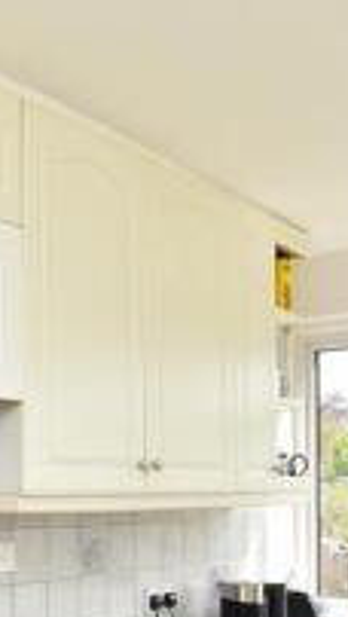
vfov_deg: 39.0
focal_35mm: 51
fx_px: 835
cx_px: 18
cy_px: 493
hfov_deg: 22.8
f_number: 7.1
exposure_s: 1/200
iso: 200
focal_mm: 10
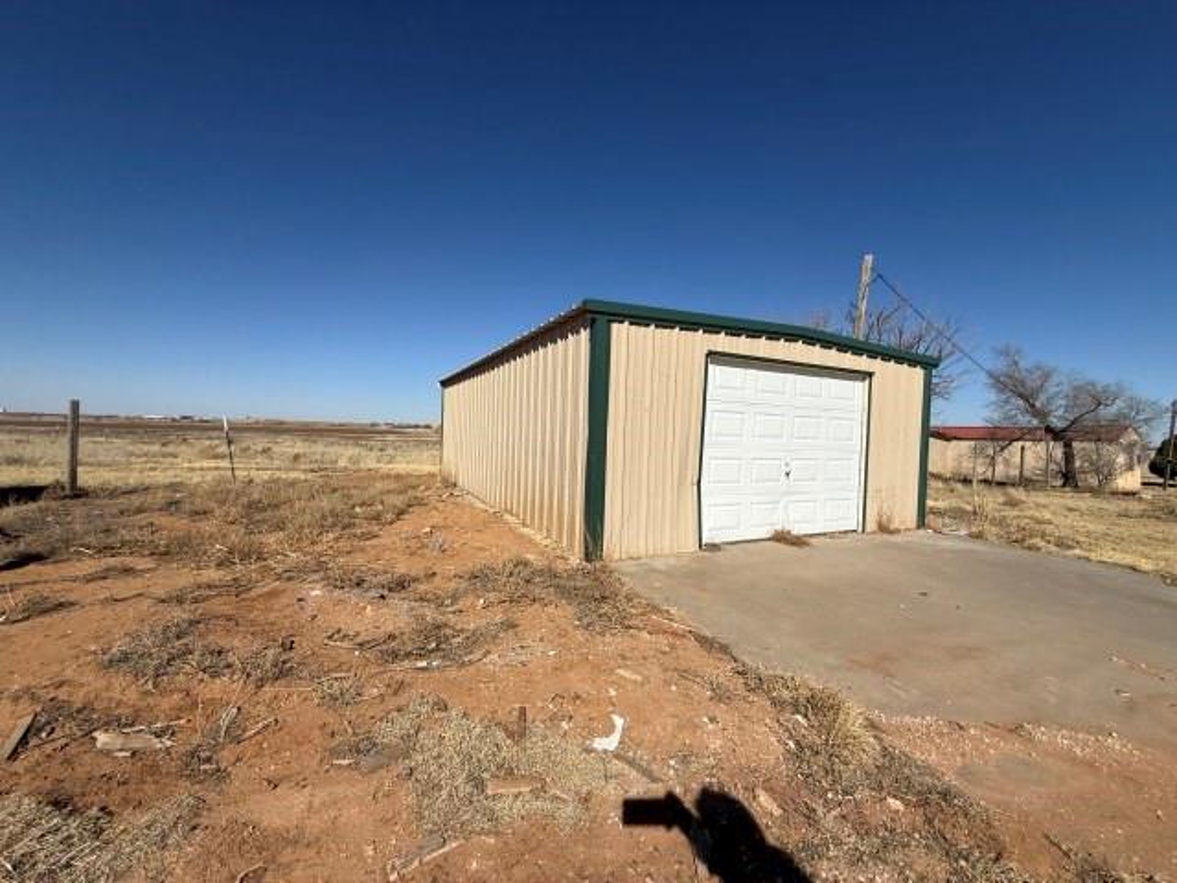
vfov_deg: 85.7
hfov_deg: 102.1
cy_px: 442
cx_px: 588
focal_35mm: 14
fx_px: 476
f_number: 2.2
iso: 50
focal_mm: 2.22
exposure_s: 1/6173
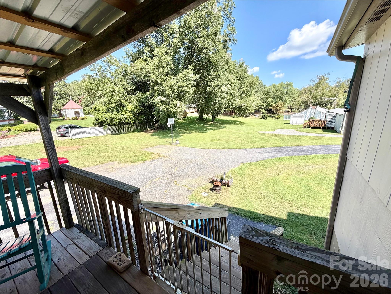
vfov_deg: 85.7
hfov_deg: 102.1
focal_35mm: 14
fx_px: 158
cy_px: 147
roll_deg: +2.8
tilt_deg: -14.0
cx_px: 196
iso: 40
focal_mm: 2.22
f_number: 2.2
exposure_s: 1/770
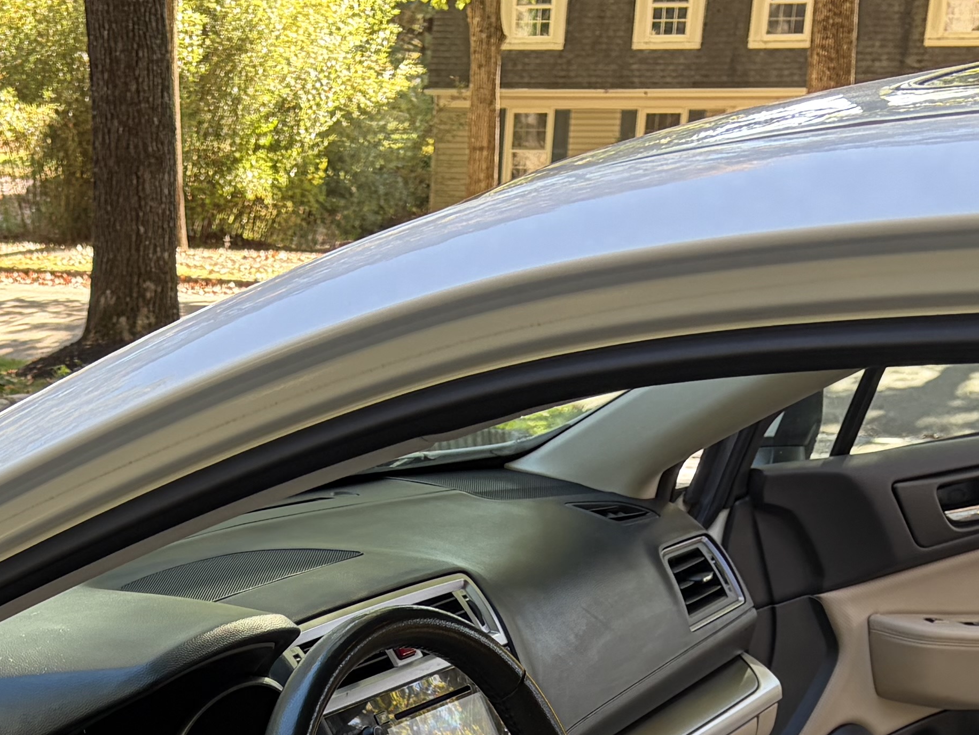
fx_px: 2291
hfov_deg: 23.4
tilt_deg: -25.5
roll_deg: +1.0
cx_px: 69
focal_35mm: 81
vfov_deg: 16.7
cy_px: 1074
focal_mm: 5.96
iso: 64
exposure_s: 1/121
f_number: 1.6
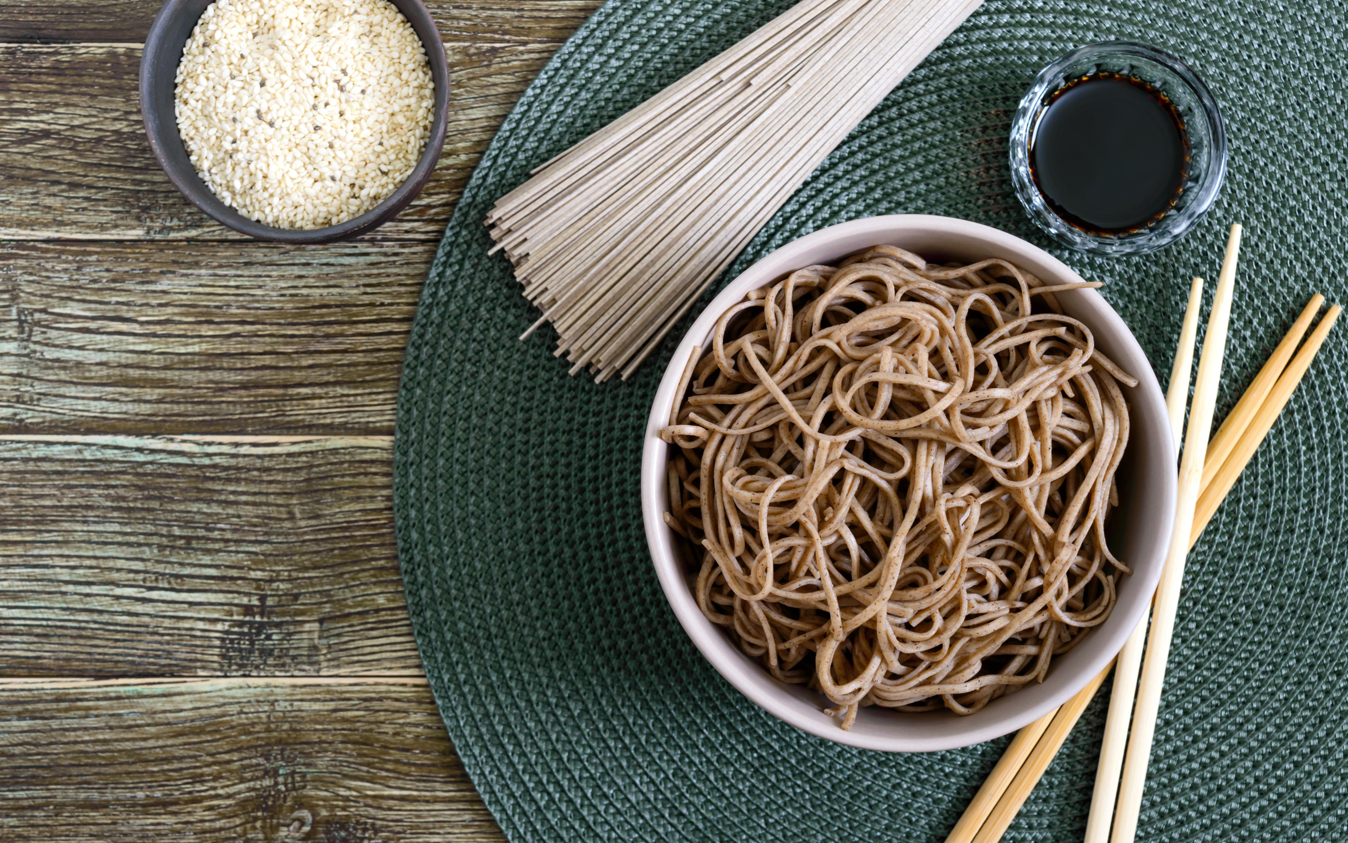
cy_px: 442
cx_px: 674
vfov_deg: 26.3
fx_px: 1800
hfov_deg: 41.1
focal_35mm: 49
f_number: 10
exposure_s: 1/160
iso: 100
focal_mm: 32
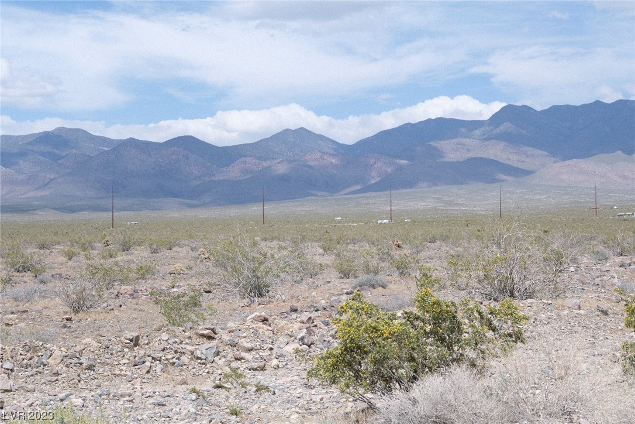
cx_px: 318
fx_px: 1235
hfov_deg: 28.8
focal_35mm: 70
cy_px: 212
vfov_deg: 19.5
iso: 160
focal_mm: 46.6
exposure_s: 1/350
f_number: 7.1
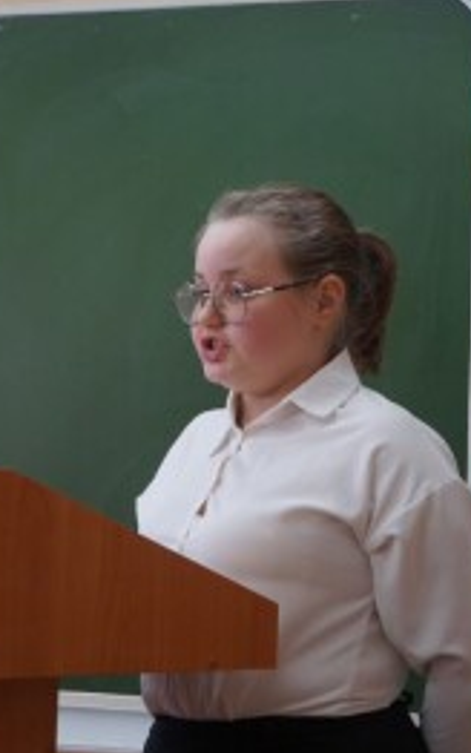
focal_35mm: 112
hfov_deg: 11.7
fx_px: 2298
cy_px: 376
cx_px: 210
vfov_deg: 18.6
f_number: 5
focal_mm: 48
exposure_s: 1/80
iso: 800
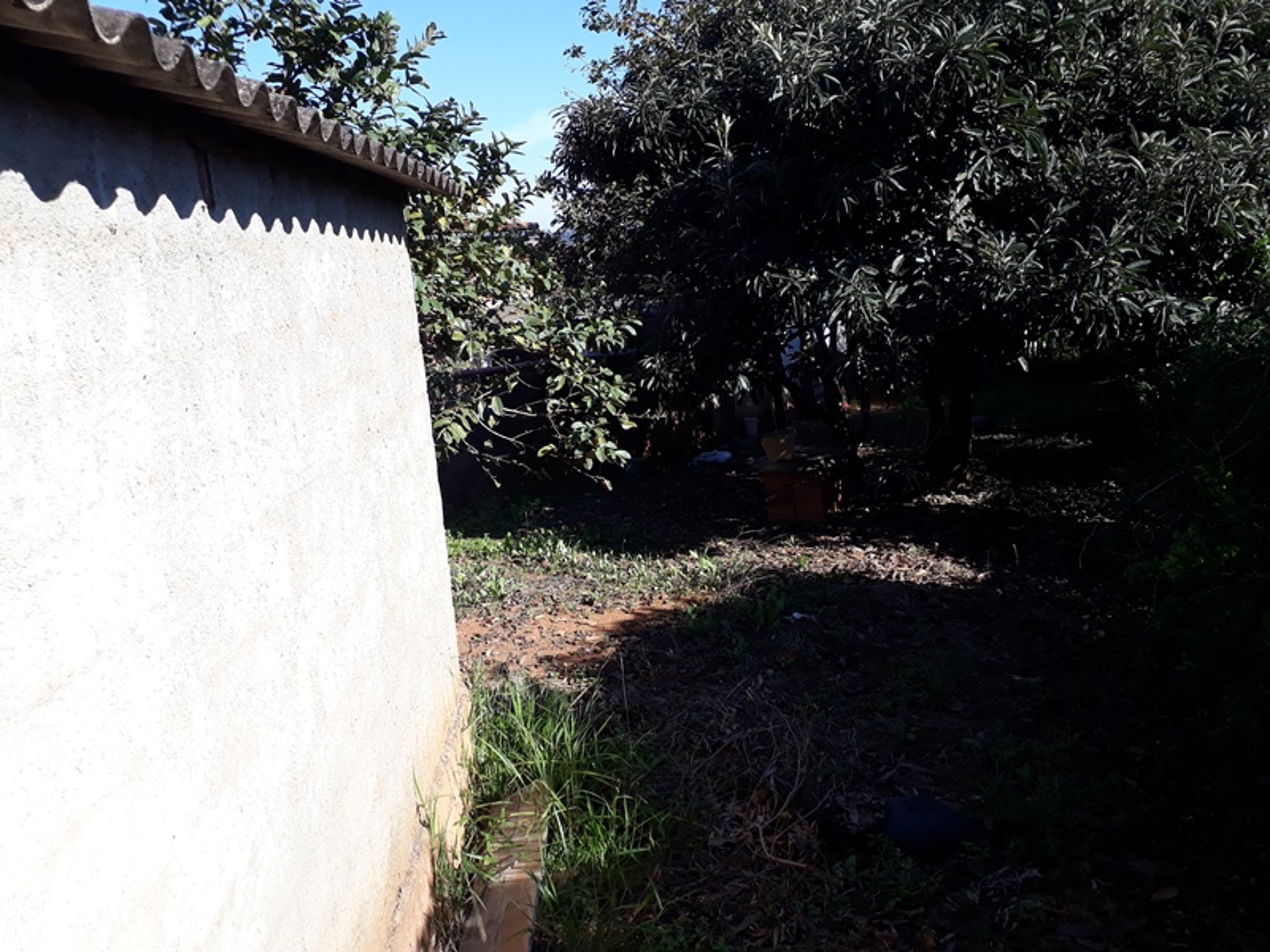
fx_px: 991
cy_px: 476
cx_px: 635
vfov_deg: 51.4
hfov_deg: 65.3
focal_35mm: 27
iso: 40
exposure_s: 1/777
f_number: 1.9
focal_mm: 3.6
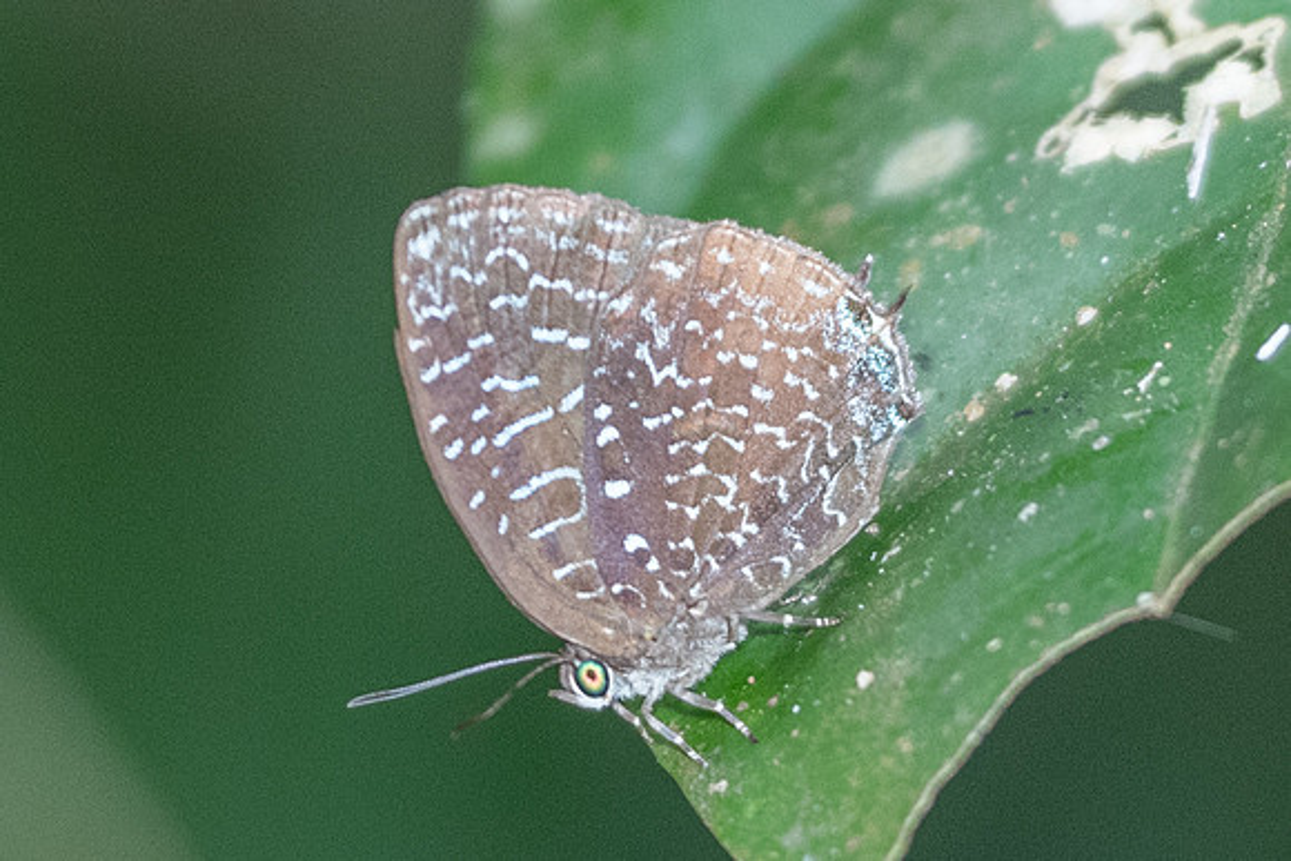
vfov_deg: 1.5
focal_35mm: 919
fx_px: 32947
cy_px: 486
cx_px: 803
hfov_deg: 2.2
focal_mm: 150
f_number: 3.2
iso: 800
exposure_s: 1/250
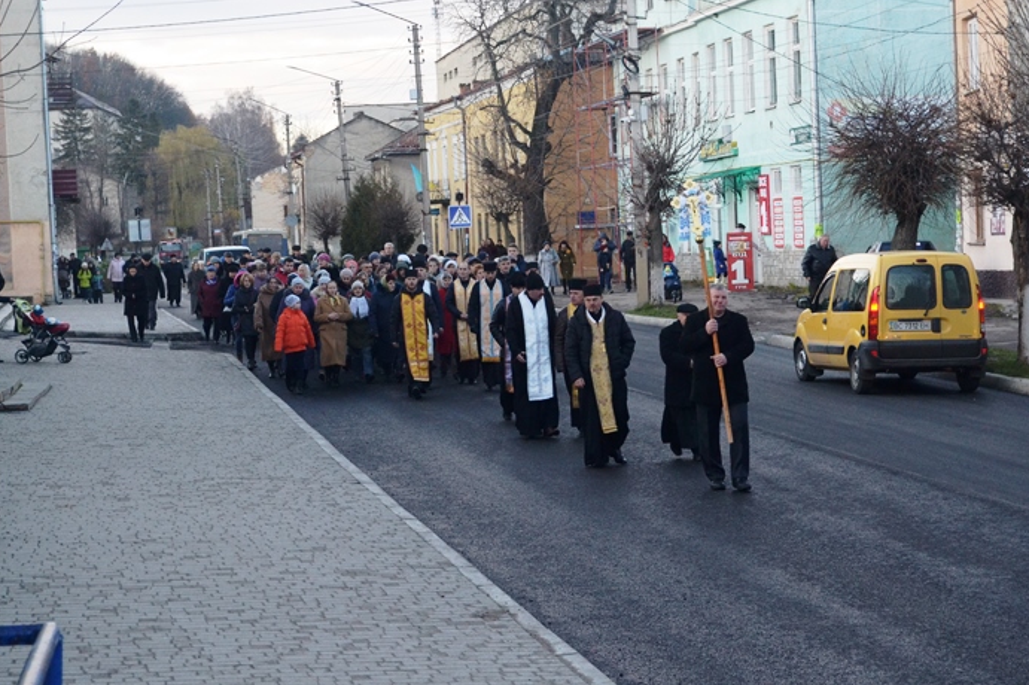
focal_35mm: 96
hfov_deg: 21.3
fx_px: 2731
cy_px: 340
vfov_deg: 14.3
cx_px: 541
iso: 1600
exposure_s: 1/320
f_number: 9
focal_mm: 55
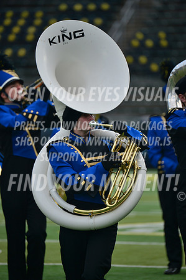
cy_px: 140
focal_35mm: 400
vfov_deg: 5.2
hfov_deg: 3.4
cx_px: 93
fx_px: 3107
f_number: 5.6
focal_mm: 400
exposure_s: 1/800
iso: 125
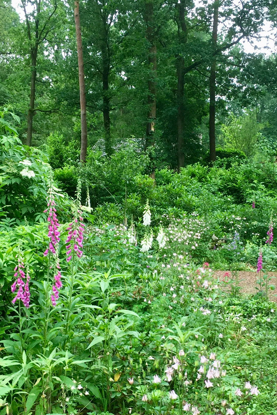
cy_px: 243
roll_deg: -1.9
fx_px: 635
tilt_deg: -5.1
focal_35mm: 55
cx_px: 159
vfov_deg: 36.1
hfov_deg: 24.6
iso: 40
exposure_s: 1/100
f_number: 2.2
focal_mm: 4.15
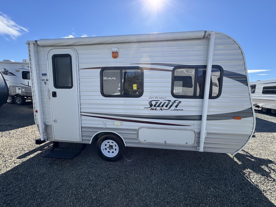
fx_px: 112
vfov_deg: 85.7
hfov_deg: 102.1
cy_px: 104
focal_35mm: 14
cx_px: 138
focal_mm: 2.22
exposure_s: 1/1256
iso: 50
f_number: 2.2
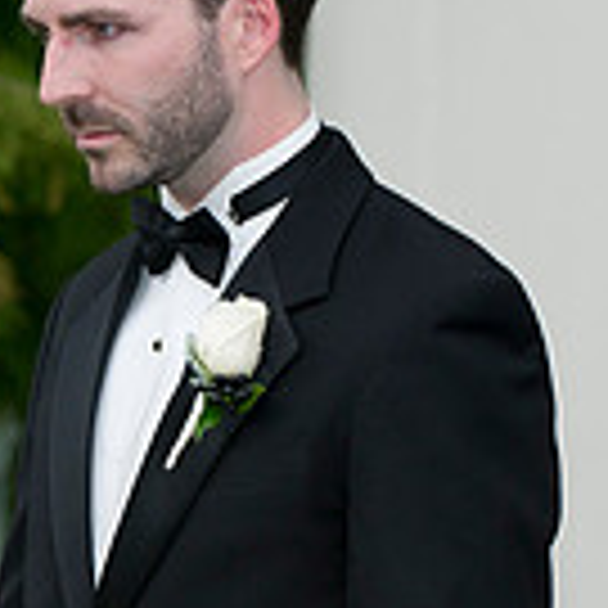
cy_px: 441
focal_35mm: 475
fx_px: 9439
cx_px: -131
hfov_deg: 3.7
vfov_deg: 3.7
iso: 200
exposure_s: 1/125
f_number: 4.5
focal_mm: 130
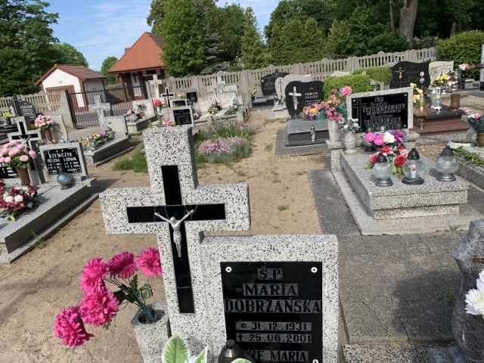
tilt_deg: -17.8
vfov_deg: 53.1
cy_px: 182
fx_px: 364
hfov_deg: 67.3
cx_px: 242
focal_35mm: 26
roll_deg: +5.7
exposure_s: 1/1427
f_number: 1.8
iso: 25
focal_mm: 4.25
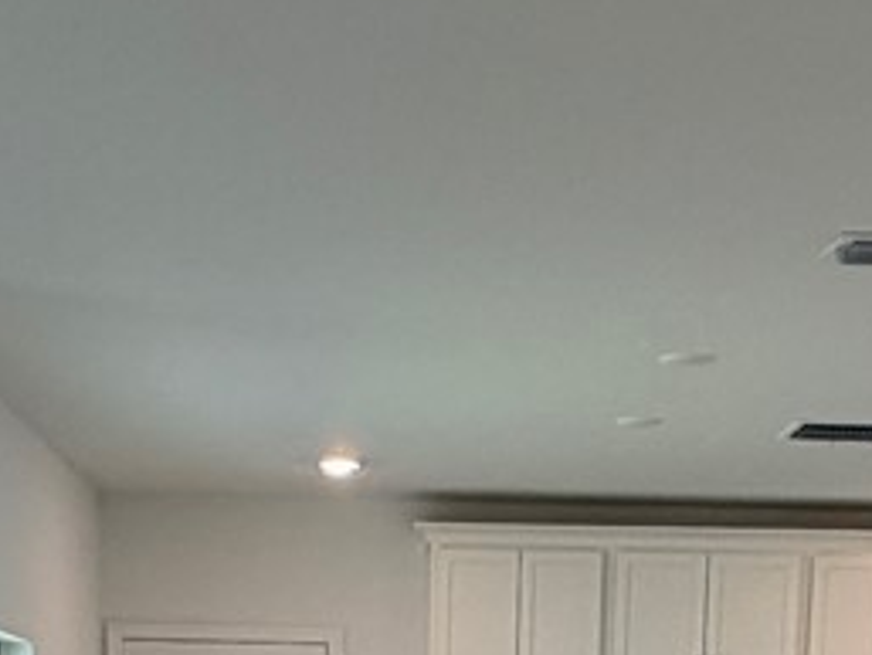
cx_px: 428
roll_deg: -0.5
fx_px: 2193
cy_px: 1235
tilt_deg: -12.0
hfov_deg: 22.5
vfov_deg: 14.6
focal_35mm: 87
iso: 125
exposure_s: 1/120
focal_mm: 2.22
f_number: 2.2
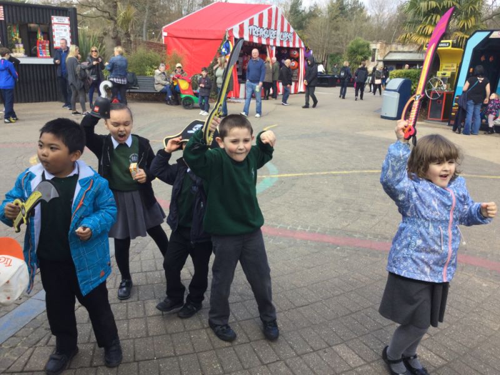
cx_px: 250
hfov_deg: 58.4
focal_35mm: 31
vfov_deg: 45.4
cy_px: 188
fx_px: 448
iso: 25
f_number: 2.4
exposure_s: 1/347
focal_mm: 3.3
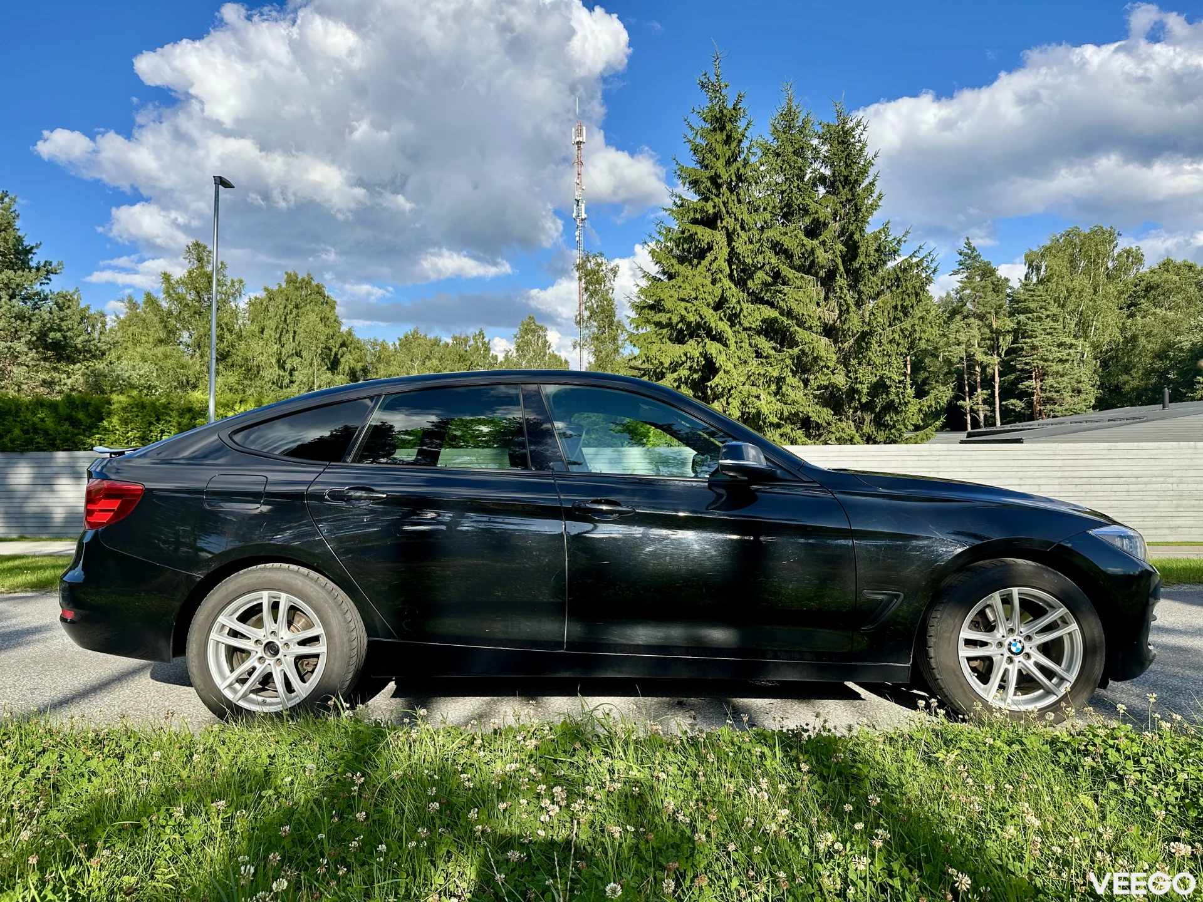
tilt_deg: -0.9
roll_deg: +0.6
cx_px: 602
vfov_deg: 56.8
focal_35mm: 24
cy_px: 451
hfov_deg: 71.6
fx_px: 834
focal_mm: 6.86
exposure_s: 1/3058
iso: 80
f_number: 1.78
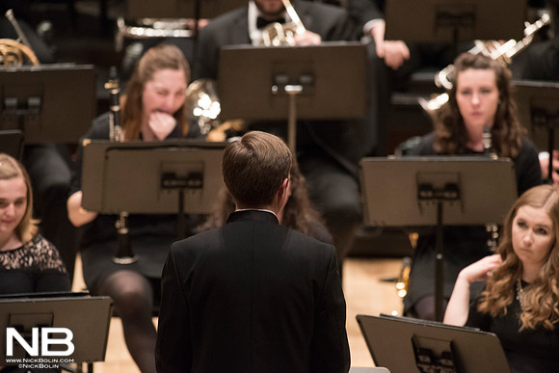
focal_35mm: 600
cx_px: 280
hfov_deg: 3.4
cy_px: 186
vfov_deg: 2.3
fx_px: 9318
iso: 6400
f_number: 5.6
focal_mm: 600
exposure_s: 1/125
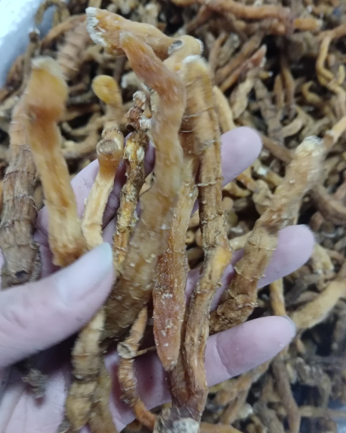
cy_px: 221
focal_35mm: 29
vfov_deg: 60.4
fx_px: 371
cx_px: 178
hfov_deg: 50.0
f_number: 1.8
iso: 2606
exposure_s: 1/20
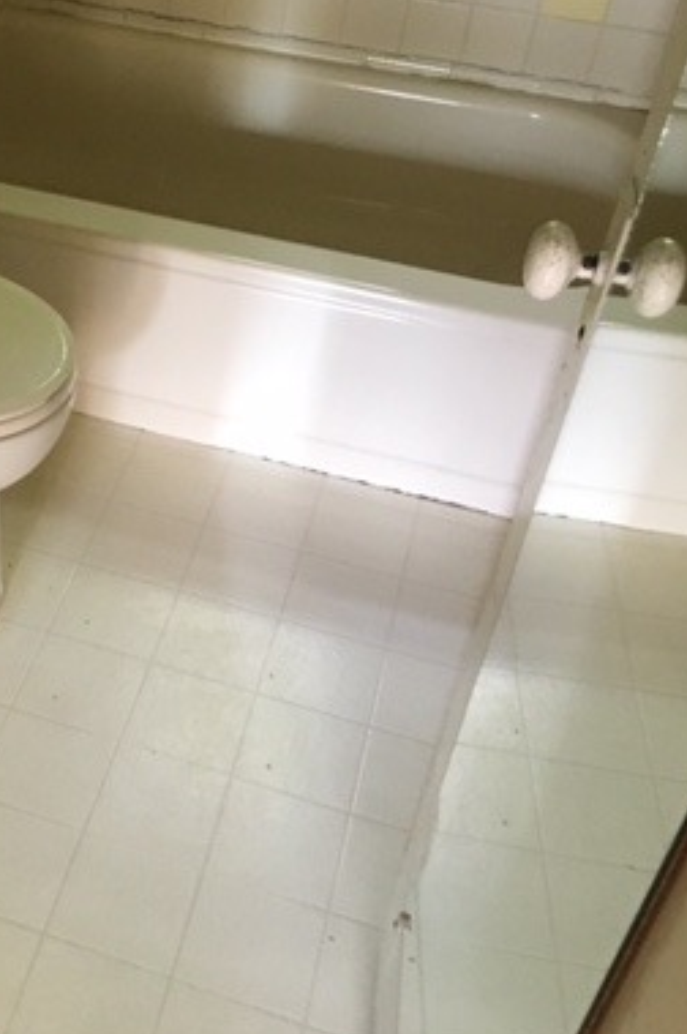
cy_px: 415
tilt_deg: -37.3
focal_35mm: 51
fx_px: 1462
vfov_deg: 38.8
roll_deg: -1.3
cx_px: 5
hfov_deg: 25.2
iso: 200
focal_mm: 4.15
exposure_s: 1/30
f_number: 2.2
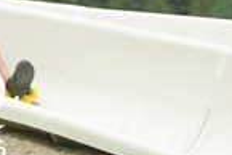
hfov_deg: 3.8
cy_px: 92
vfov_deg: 2.6
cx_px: -43
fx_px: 3477
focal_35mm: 539
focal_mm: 195
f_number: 6.3
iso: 220
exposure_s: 1/640
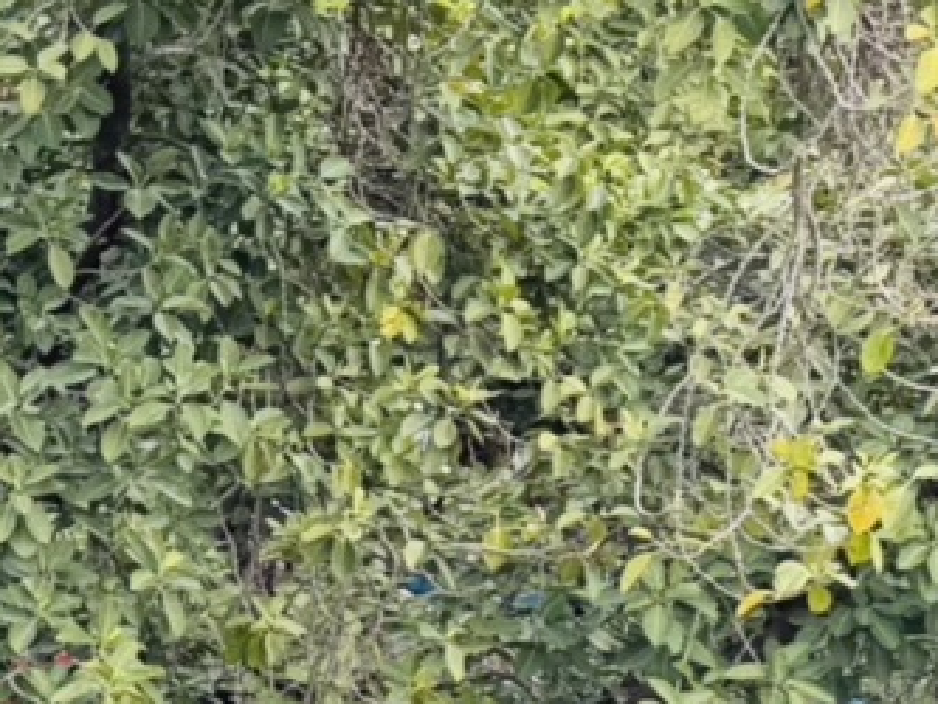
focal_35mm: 144
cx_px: -1603
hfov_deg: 10.7
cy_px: 515
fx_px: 3903
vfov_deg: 10.3
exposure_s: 1/241
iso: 64
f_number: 1.78
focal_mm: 6.76
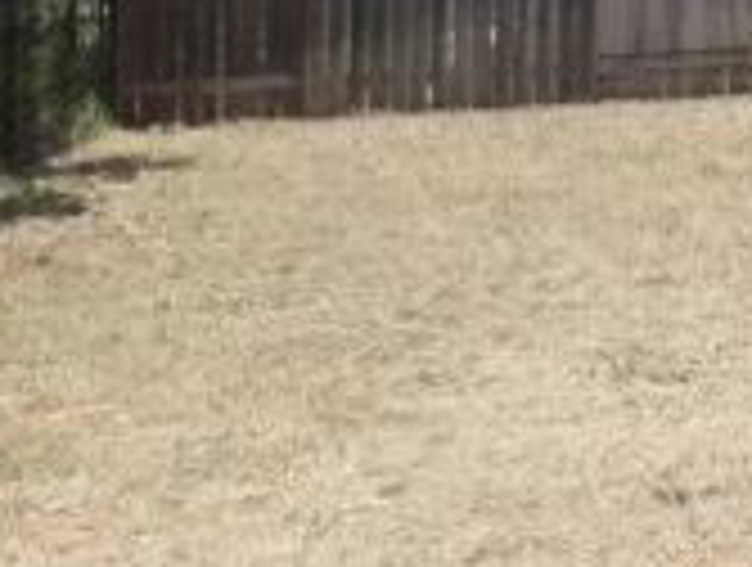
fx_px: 2329
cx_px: 599
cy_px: -76
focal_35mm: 107
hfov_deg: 18.2
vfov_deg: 13.6
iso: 80
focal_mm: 5
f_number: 3.9
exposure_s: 1/400
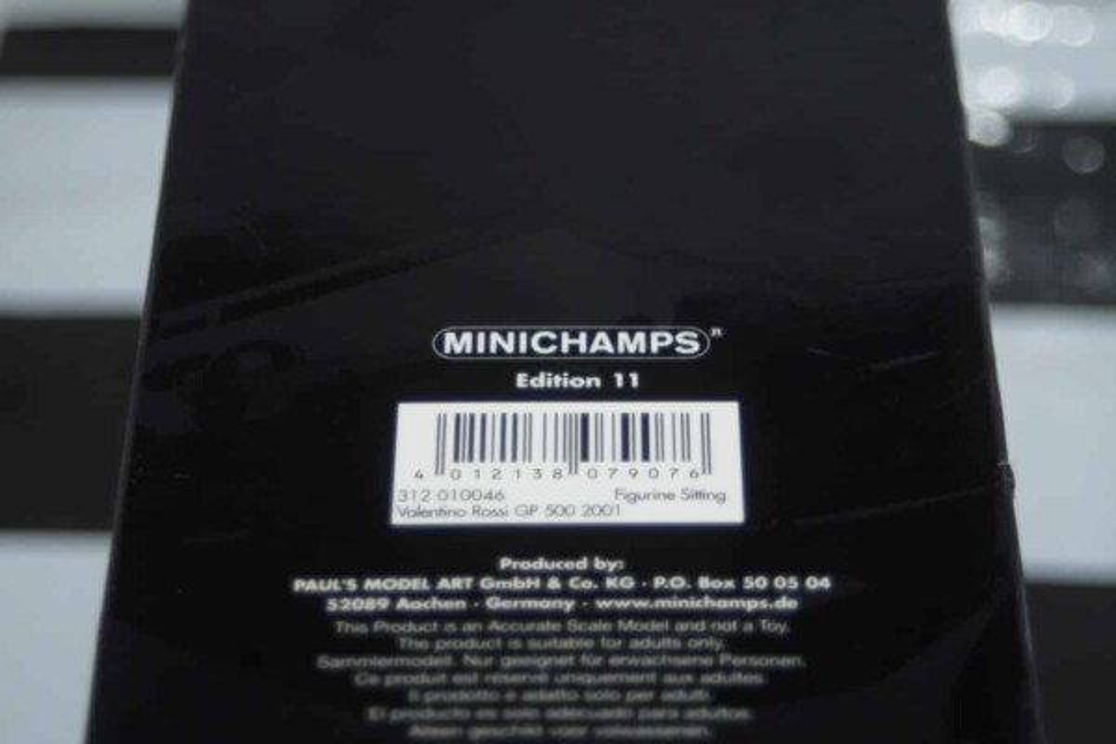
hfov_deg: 17.1
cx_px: 558
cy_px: 372
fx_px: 3720
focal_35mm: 120
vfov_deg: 11.4
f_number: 5.6
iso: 200
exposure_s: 1/60
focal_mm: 80
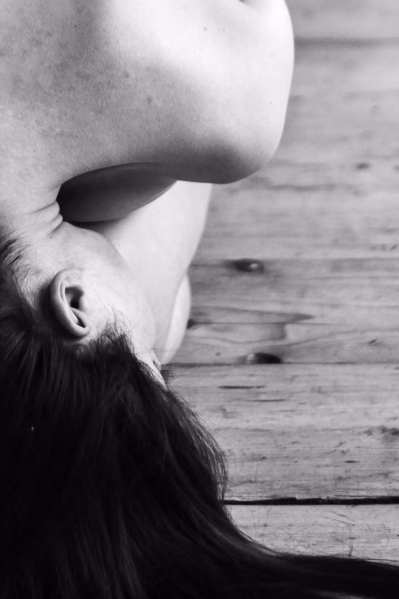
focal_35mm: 189
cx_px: 86
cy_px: -103
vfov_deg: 10.7
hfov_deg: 7.3
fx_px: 3142
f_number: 2
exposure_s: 1/250
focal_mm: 50
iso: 125
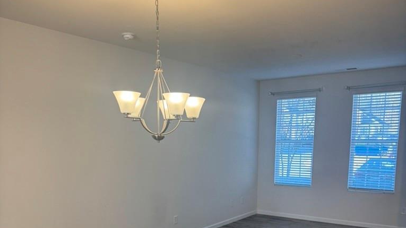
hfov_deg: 56.6
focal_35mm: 35
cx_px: 203
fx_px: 377
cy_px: 199
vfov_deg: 32.3
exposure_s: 1/120
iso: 100
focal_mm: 6.76
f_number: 1.78
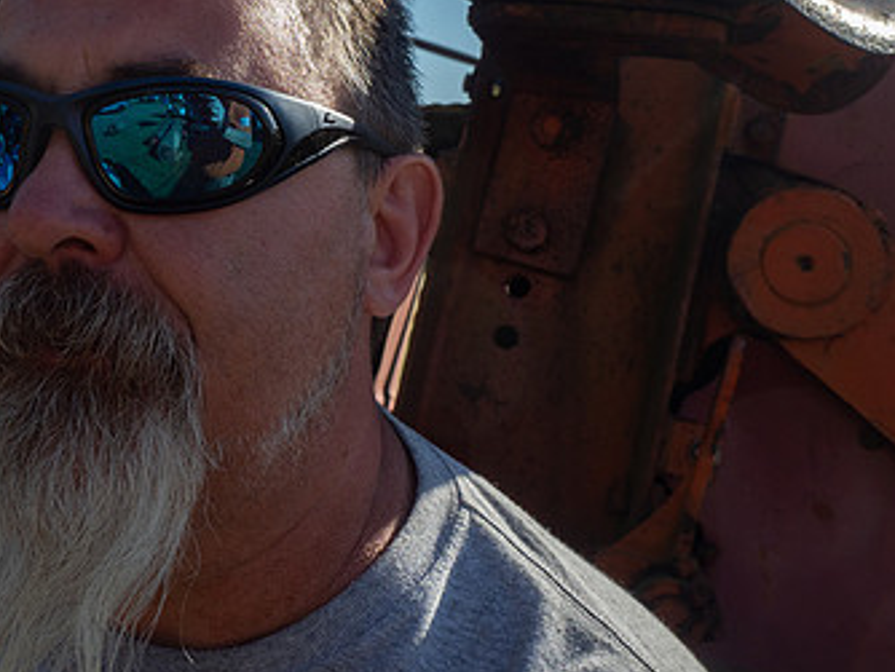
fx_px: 1578
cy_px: 106
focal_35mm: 61
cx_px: 228
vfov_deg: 23.6
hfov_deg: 31.1
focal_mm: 17
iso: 200
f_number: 7.1
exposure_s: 1/320
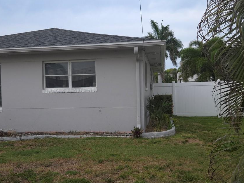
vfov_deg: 32.9
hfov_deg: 42.8
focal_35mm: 44
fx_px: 310
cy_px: 100
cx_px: 105
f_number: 1.8
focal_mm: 5.4
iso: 50
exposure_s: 1/186
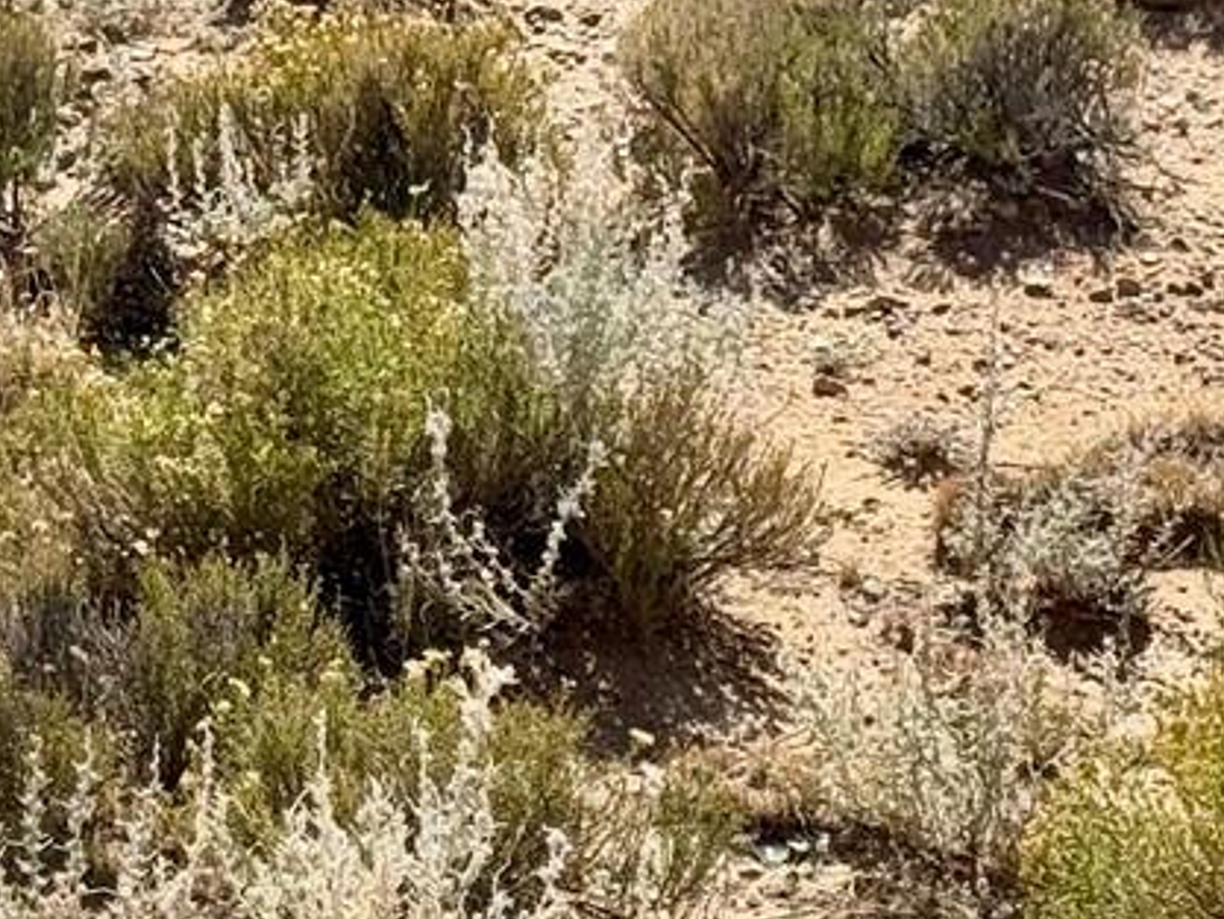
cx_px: 411
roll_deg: -1.2
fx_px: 6508
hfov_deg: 10.7
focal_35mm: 184
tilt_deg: -13.3
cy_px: 82
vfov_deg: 8.0
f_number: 1.78
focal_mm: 6.76
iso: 64
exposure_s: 1/4975
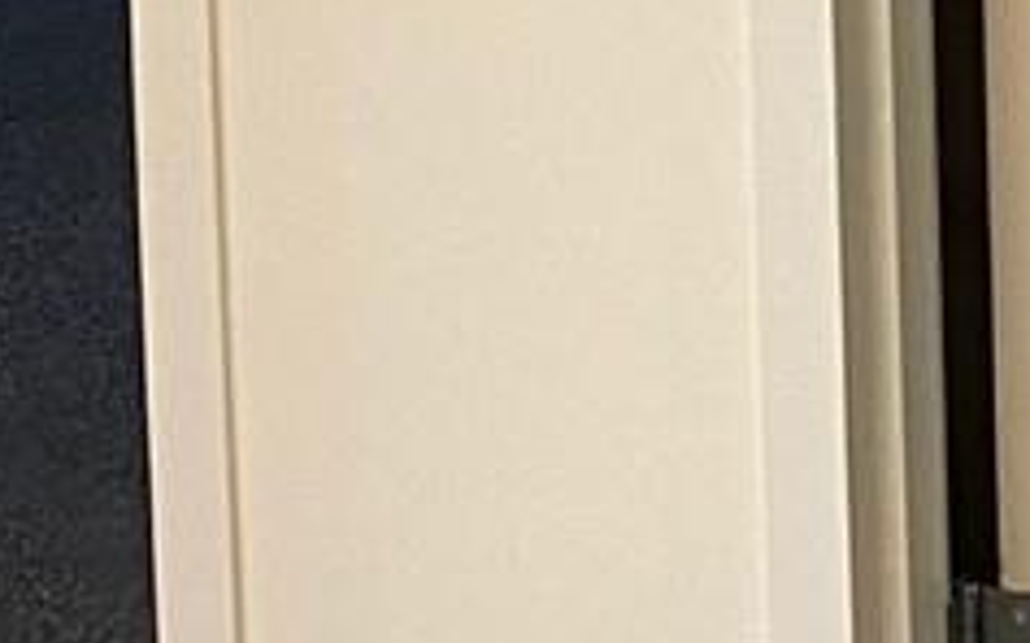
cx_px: 1156
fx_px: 5220
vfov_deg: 6.3
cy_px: -1547
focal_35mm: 186
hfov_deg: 11.1
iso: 80
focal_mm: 4.25
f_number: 1.8
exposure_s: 1/63
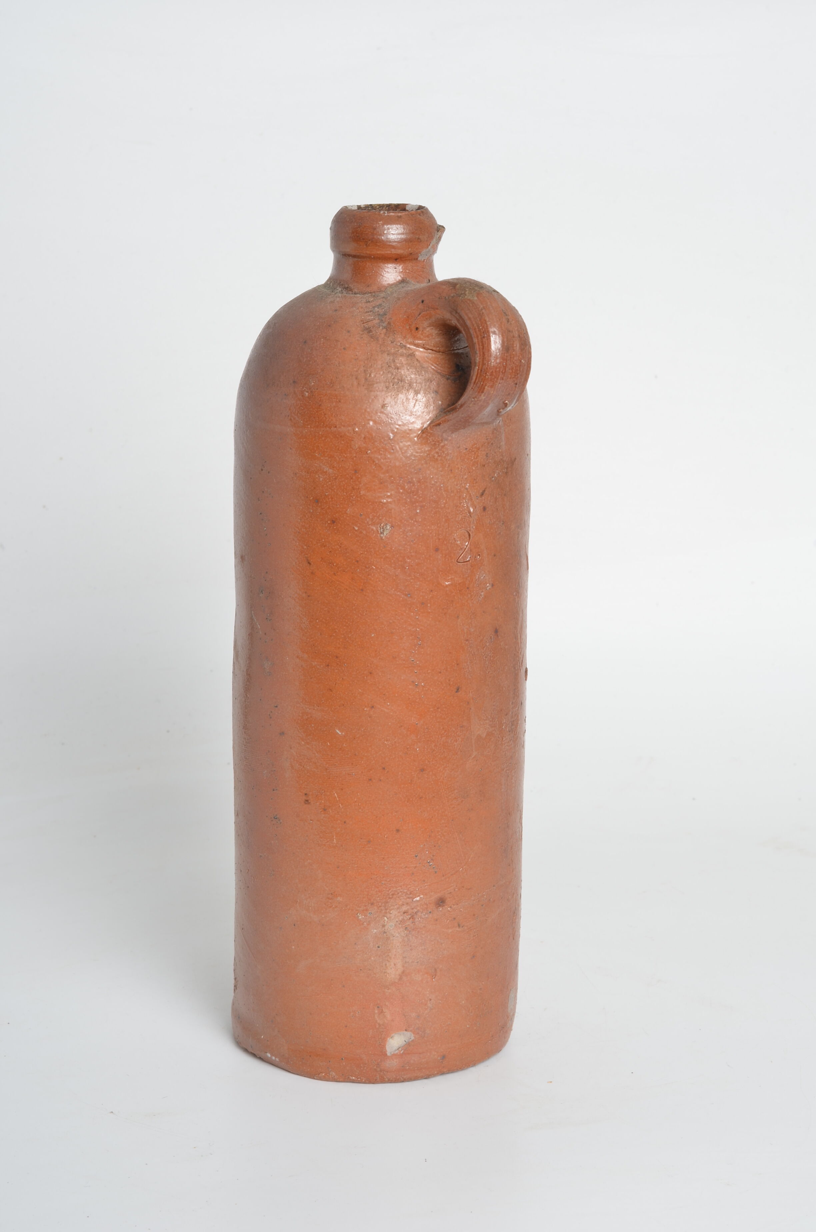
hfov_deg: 18.1
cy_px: 616
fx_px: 2561
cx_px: 408
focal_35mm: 75
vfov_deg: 27.0
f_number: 14
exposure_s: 1/125
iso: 100
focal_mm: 50
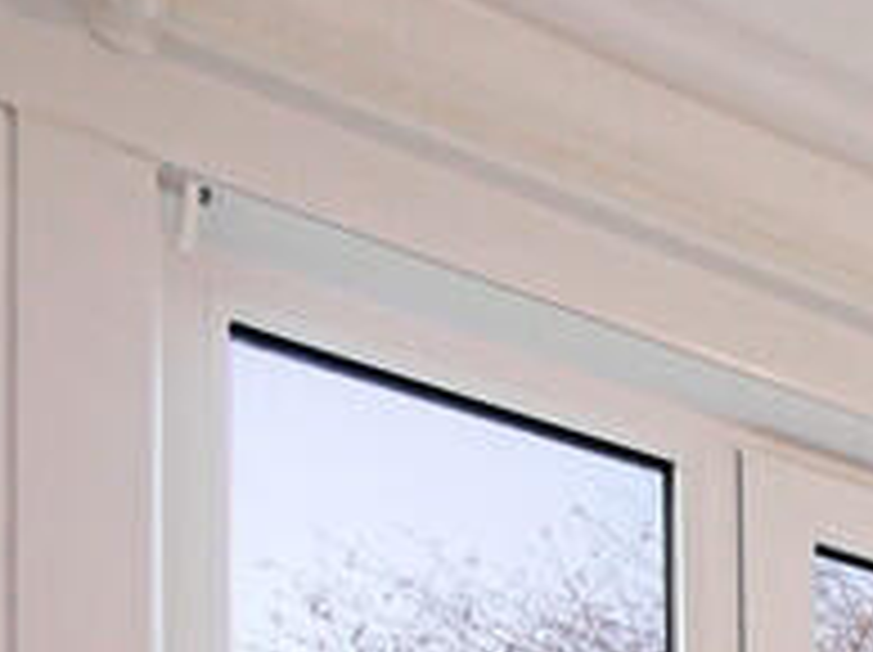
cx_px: 2070
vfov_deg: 14.4
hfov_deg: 15.3
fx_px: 1864
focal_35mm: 74
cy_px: 1493
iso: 800
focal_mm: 7
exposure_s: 1/60
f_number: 4
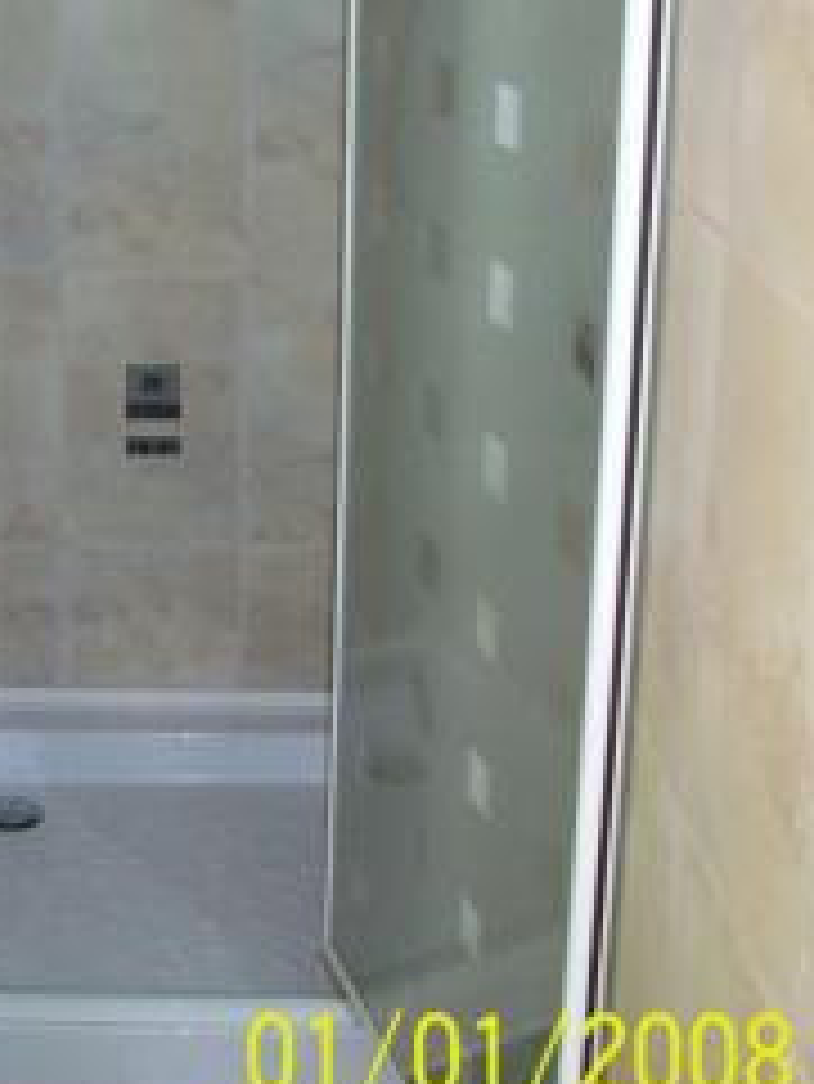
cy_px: 191
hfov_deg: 25.0
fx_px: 1817
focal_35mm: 58
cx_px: 207
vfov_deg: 32.2
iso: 120
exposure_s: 1/60
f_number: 2.8
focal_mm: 5.7
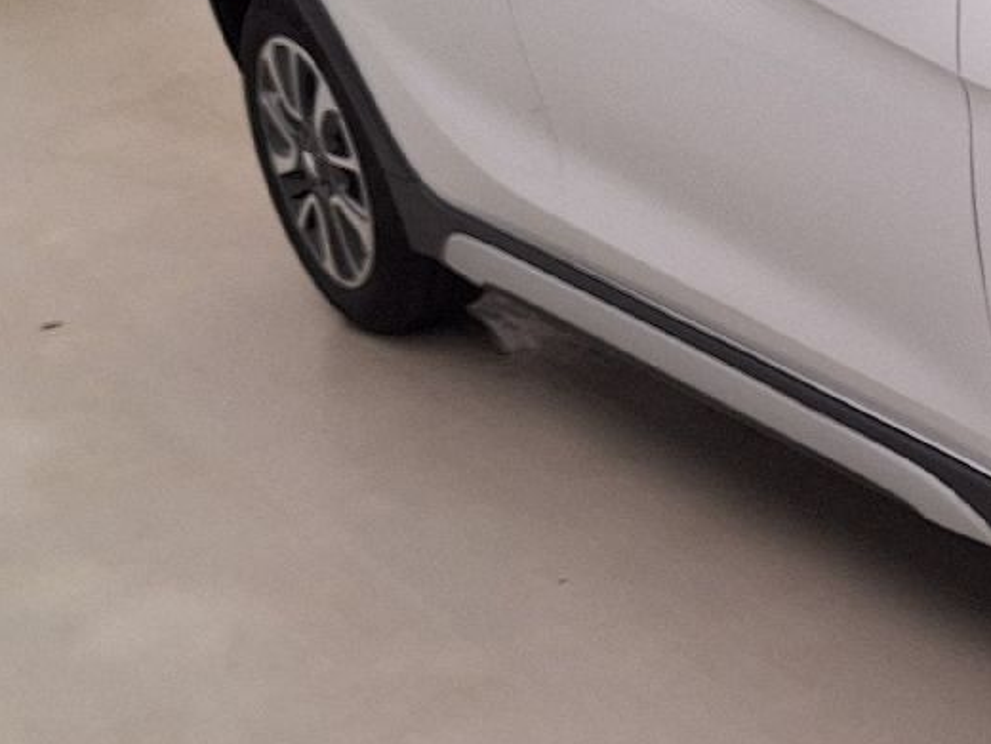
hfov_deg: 20.4
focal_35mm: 85
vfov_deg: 17.3
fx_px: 2433
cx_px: 1397
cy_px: 275
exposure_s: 1/132
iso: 40
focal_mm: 5.54
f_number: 1.8
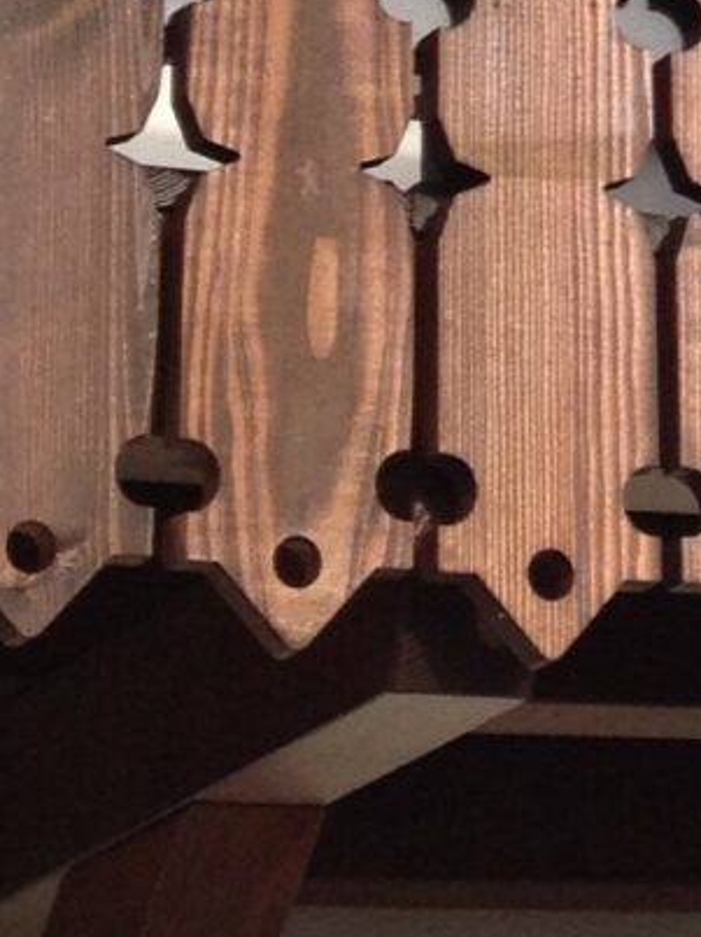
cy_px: -872
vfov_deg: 8.5
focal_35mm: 223
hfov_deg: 6.4
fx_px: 6028
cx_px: 1640
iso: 50
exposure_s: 1/736
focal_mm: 4.28
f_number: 2.4
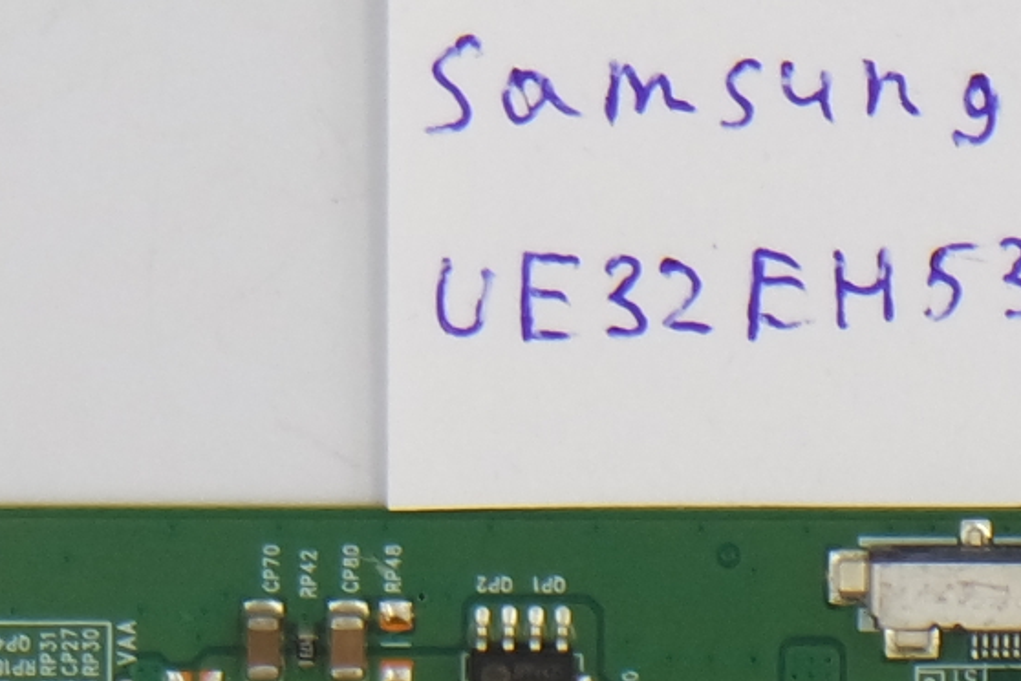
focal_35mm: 384
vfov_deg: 3.6
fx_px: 10890
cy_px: 527
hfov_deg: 5.3
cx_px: 1246
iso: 200
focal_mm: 27
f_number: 5.6
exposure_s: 1/125
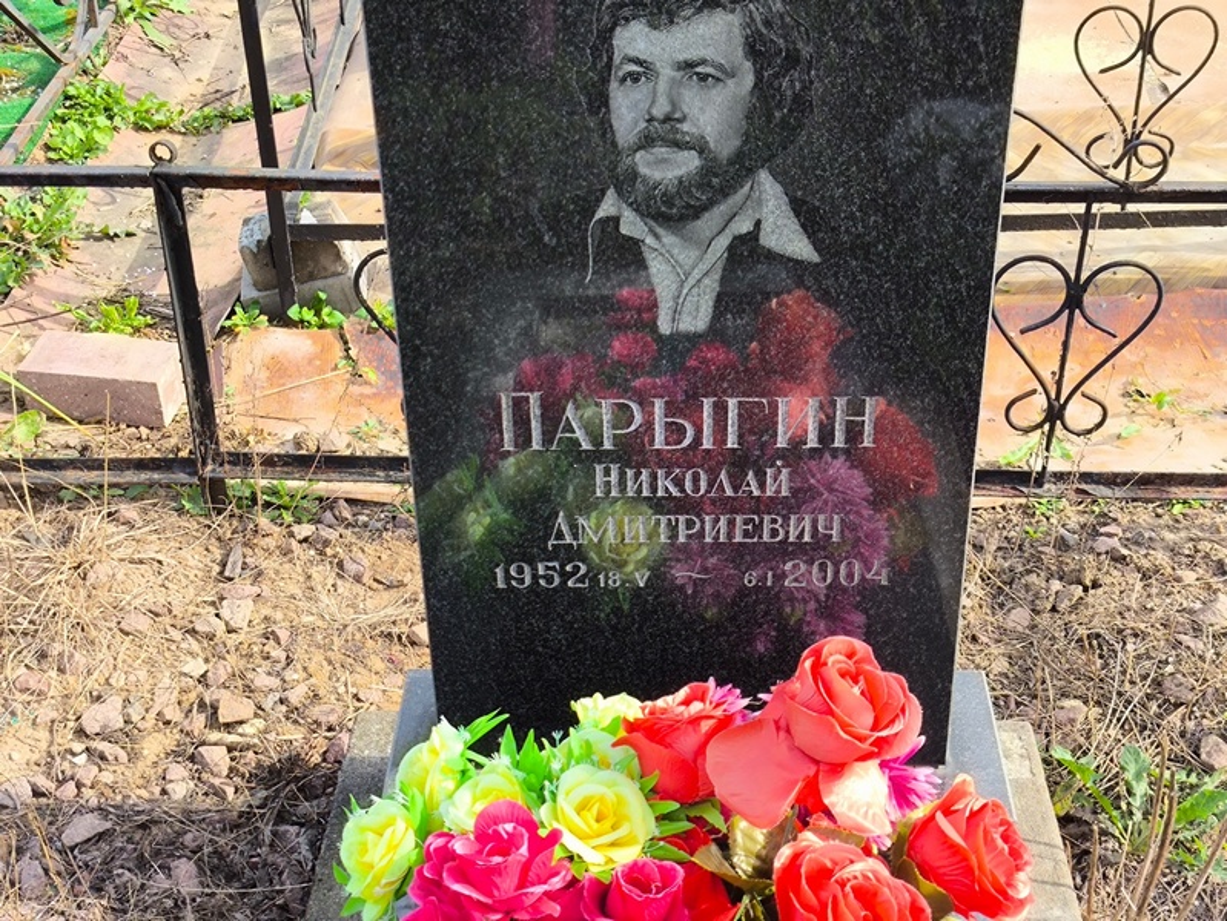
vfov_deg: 29.1
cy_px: 460
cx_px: 614
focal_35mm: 50
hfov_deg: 38.2
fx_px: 1773
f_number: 1.7
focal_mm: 4.71
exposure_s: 1/470
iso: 50
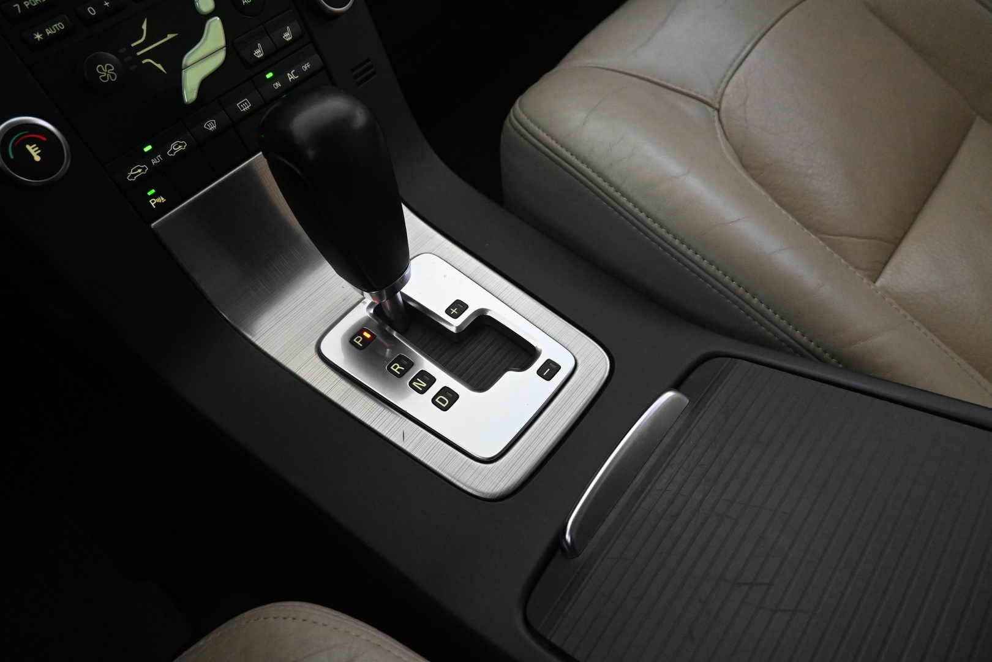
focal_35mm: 24
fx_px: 661
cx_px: 496
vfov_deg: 53.1
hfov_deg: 73.7
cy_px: 331
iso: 4000
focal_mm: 16
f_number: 4.5
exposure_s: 1/80
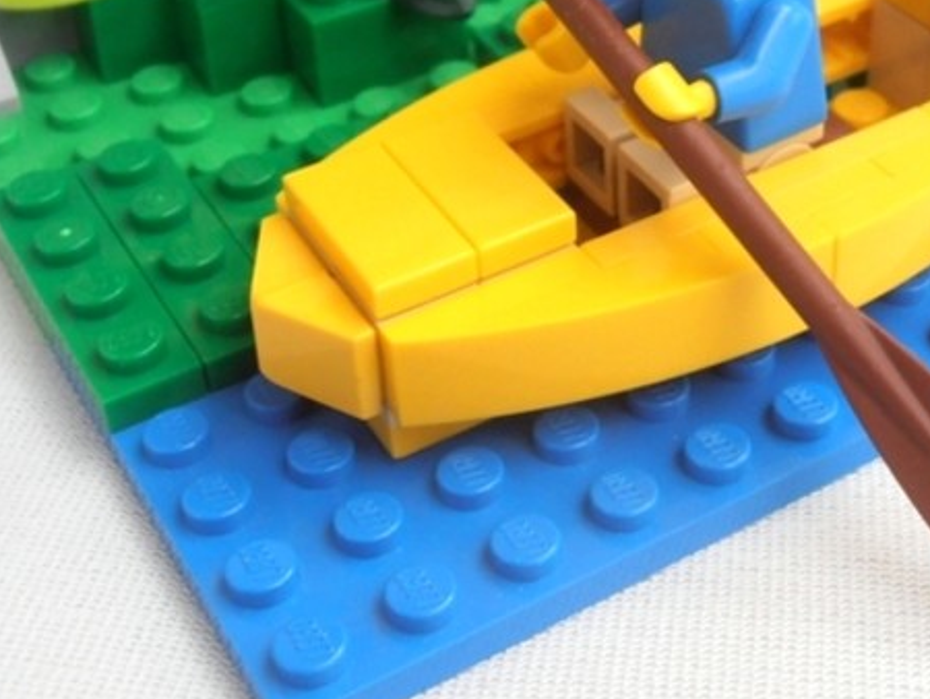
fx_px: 1989
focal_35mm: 74
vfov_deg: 19.5
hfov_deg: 26.0
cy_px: 57
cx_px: 692
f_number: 3.9
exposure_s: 1/40
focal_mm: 6.61
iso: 125
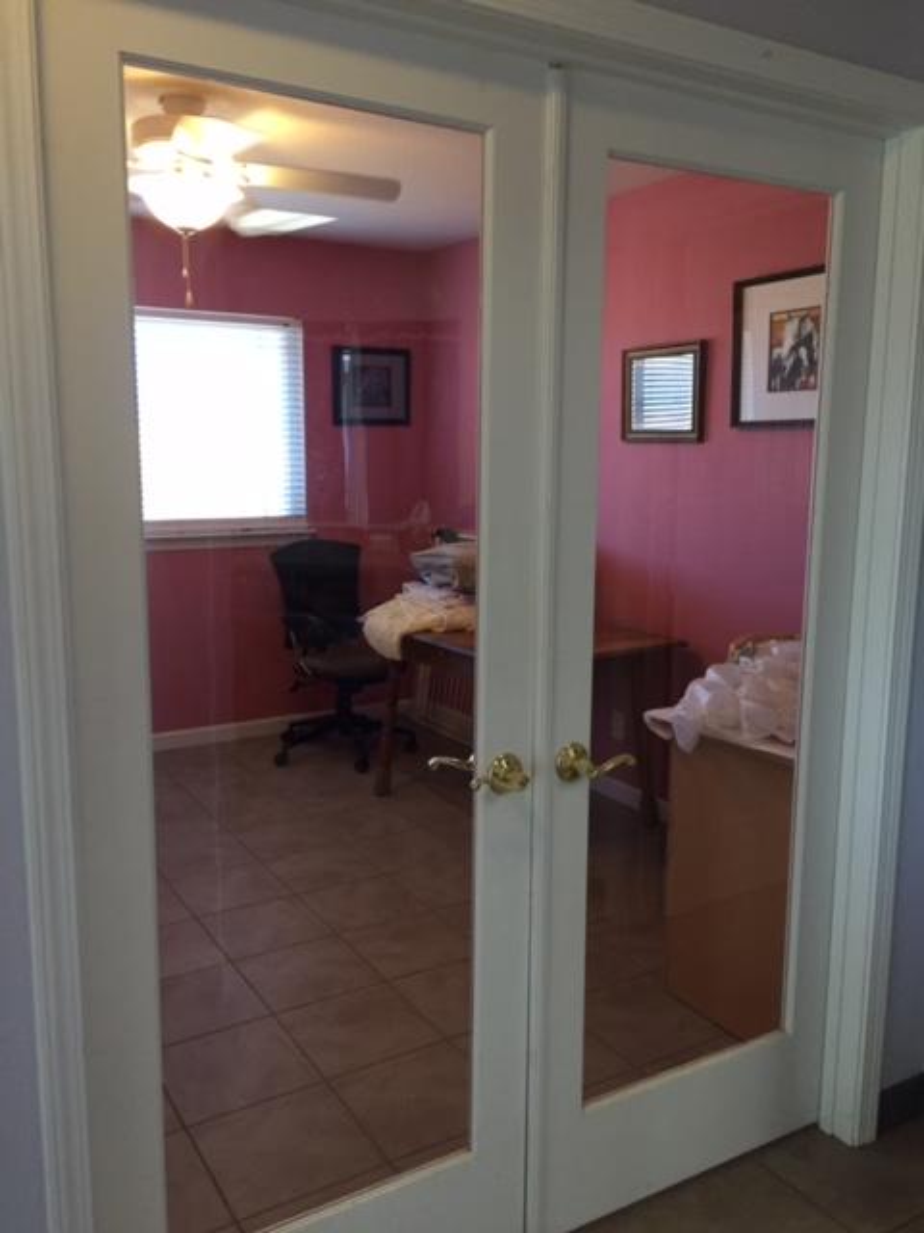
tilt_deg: -10.7
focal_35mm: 29
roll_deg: -0.2
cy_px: 616
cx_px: 462
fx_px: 1032
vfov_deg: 61.7
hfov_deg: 48.2
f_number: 2.2
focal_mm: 4.15
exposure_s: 1/30
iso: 50
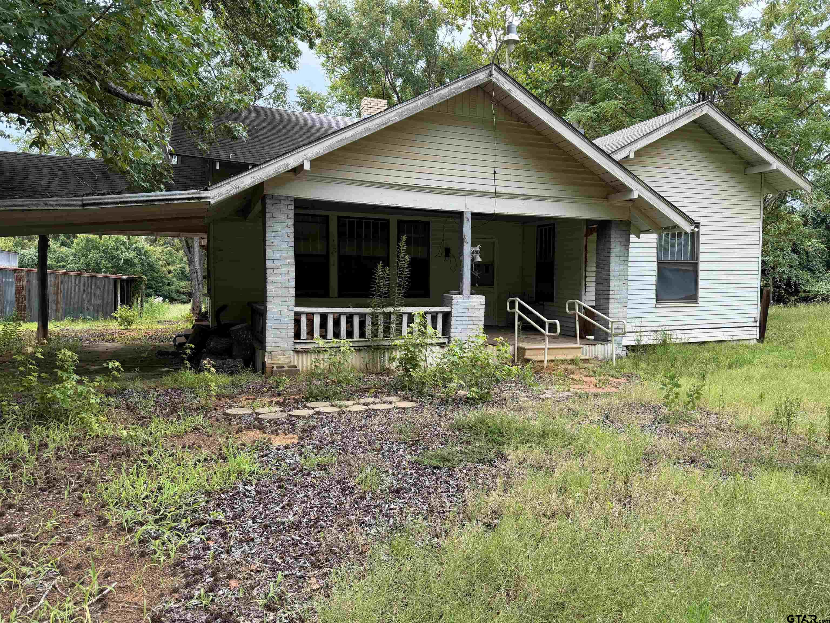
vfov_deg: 56.8
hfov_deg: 71.6
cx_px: 415
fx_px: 575
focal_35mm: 24
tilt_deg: -0.7
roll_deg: -1.7
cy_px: 312
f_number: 1.78
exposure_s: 1/955
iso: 100
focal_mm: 6.76
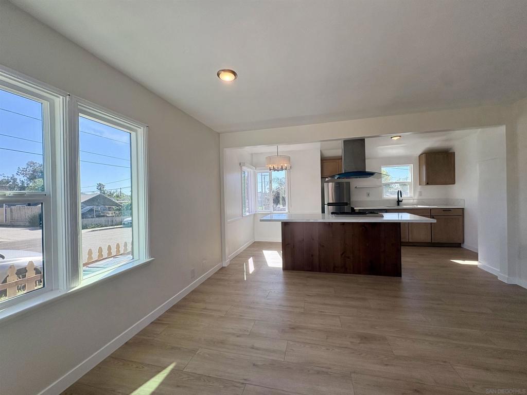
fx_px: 213
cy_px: 198
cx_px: 264
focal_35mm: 14
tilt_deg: -0.8
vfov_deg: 85.7
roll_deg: +2.0
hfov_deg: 102.1
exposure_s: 1/423
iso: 64
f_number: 2.2
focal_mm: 2.22
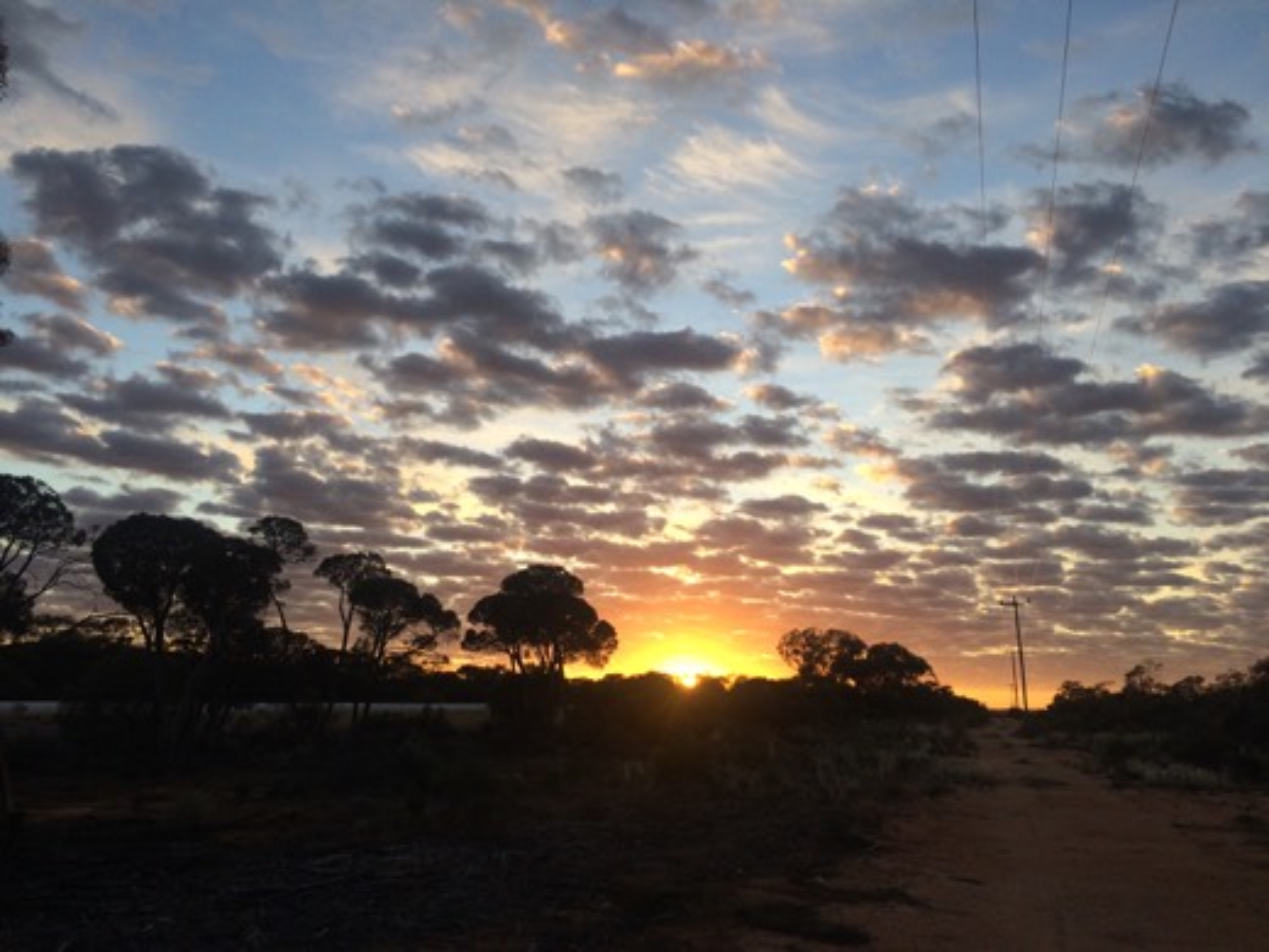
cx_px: 634
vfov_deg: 48.2
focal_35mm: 29
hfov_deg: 61.7
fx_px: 1063
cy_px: 476
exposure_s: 1/578
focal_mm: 4.15
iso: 32
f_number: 2.2
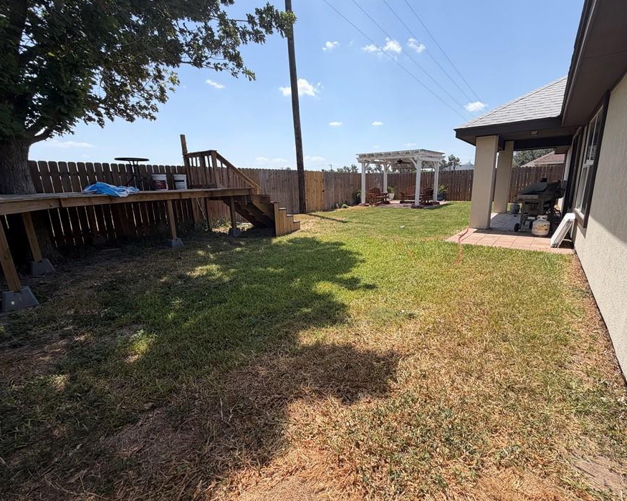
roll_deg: +1.9
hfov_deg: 92.8
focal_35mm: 16
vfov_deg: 80.4
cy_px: 257
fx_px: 297
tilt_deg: -13.9
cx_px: 348
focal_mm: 2.22
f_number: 2.2
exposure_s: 1/770
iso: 25
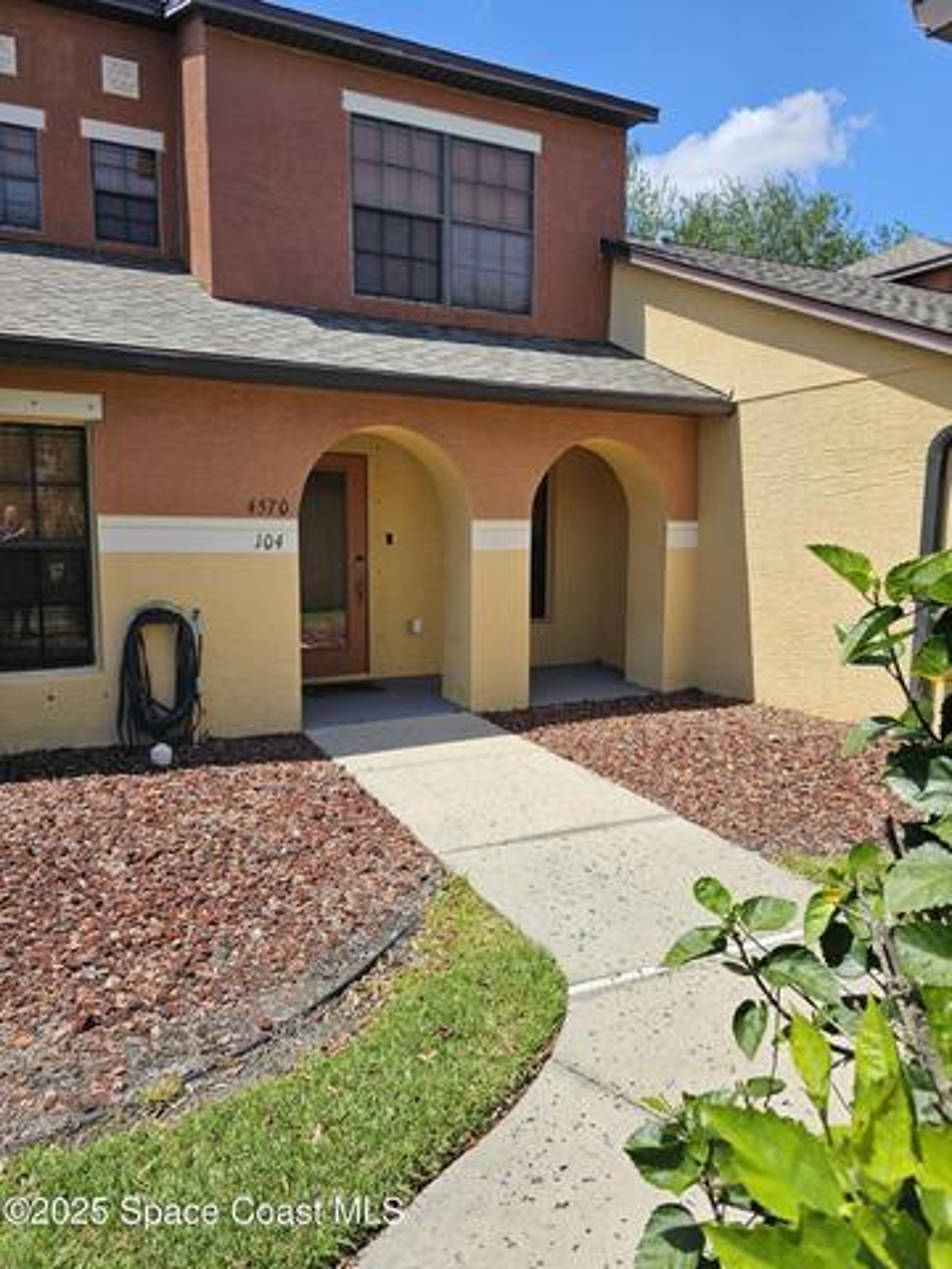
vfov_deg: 73.9
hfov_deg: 58.9
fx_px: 843
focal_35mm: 23
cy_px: 634
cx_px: 476
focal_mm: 6.3
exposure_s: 1/1250
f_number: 1.7
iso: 20
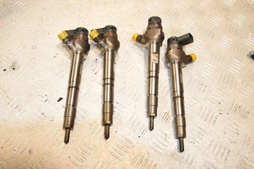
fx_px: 254
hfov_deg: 53.2
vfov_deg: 36.8
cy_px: 84
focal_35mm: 36
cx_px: 127
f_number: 8
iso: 1600
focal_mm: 24
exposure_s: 1/200
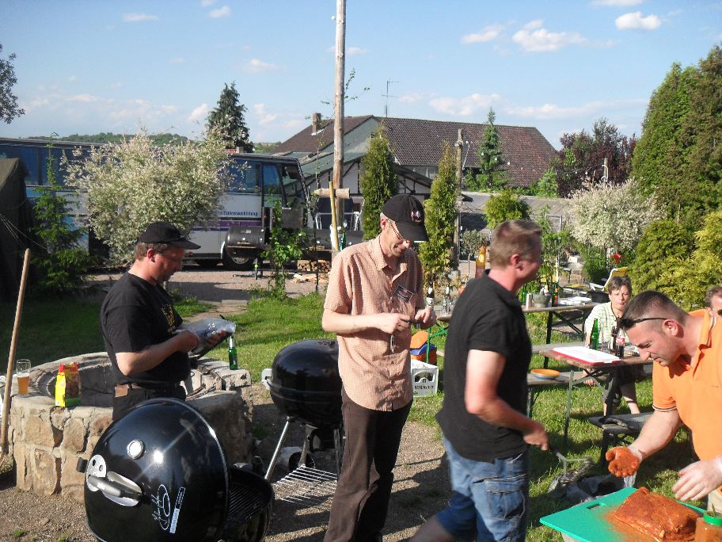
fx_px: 730
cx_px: 361
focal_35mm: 35
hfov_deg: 52.6
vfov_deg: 40.7
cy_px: 271
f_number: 8.9
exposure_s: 1/90
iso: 100
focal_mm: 6.2
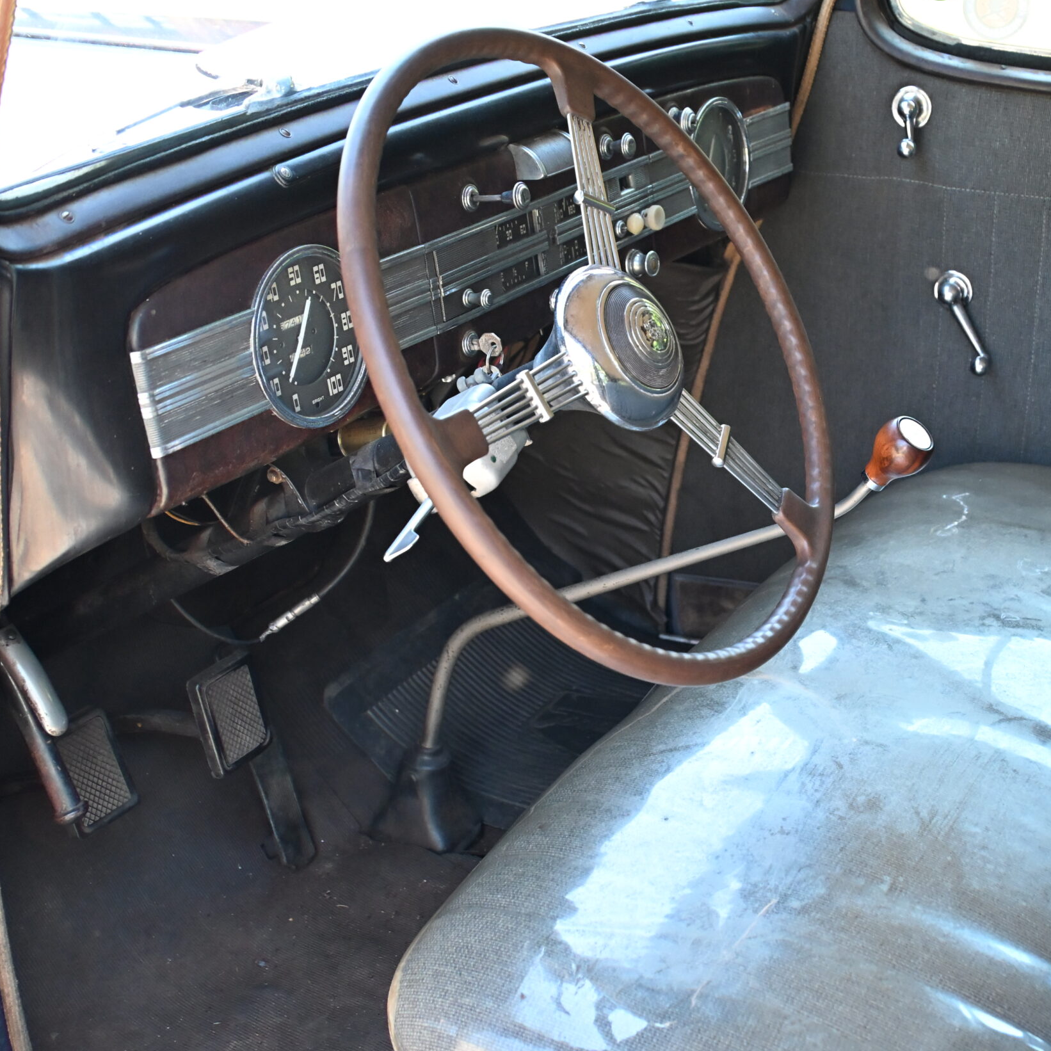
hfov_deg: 31.5
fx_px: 1843
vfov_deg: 31.8
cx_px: 727
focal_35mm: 54
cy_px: 537
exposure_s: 1/125
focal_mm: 27
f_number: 3.8
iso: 2000
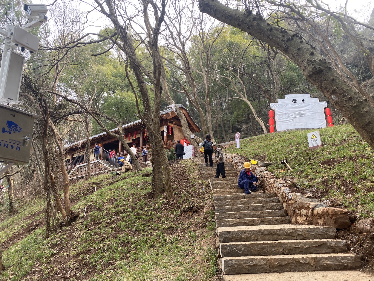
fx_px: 281
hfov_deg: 67.3
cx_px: 187
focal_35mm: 26
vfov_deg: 53.1
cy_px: 140
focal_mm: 4.25
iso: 32
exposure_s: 1/266
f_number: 1.8
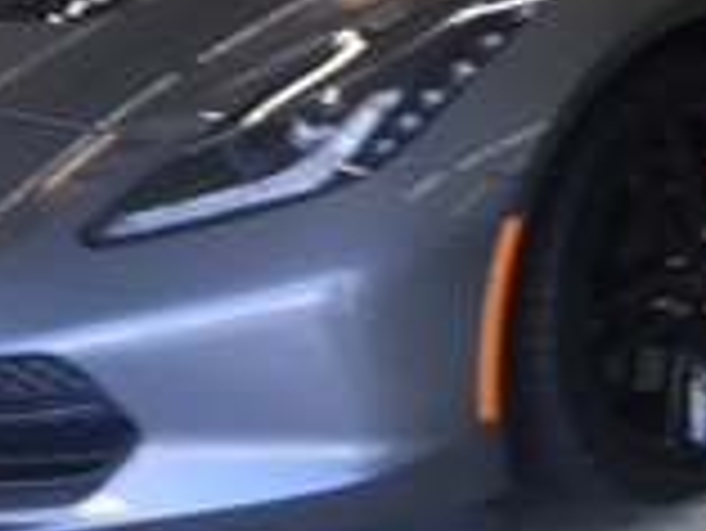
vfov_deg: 12.3
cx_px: 1349
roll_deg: +1.9
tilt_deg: -9.4
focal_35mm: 118
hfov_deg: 14.3
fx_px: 2408
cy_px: -112
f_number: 2.2
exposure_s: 1/60
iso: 32
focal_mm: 4.15
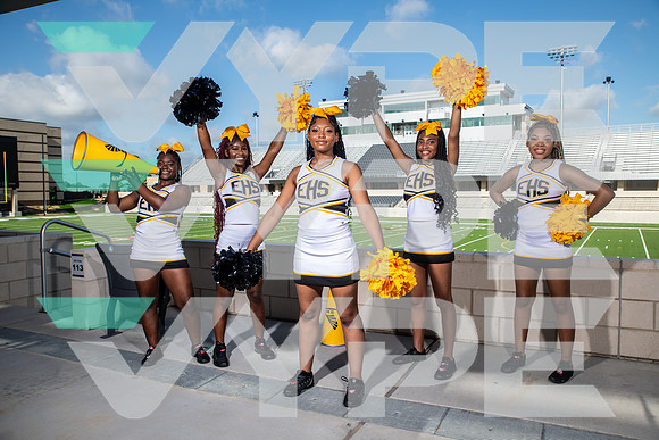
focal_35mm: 30
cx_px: 330
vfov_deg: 43.6
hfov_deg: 61.9
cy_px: 220
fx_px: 549
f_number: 7.1
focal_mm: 30
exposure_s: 1/320
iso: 100
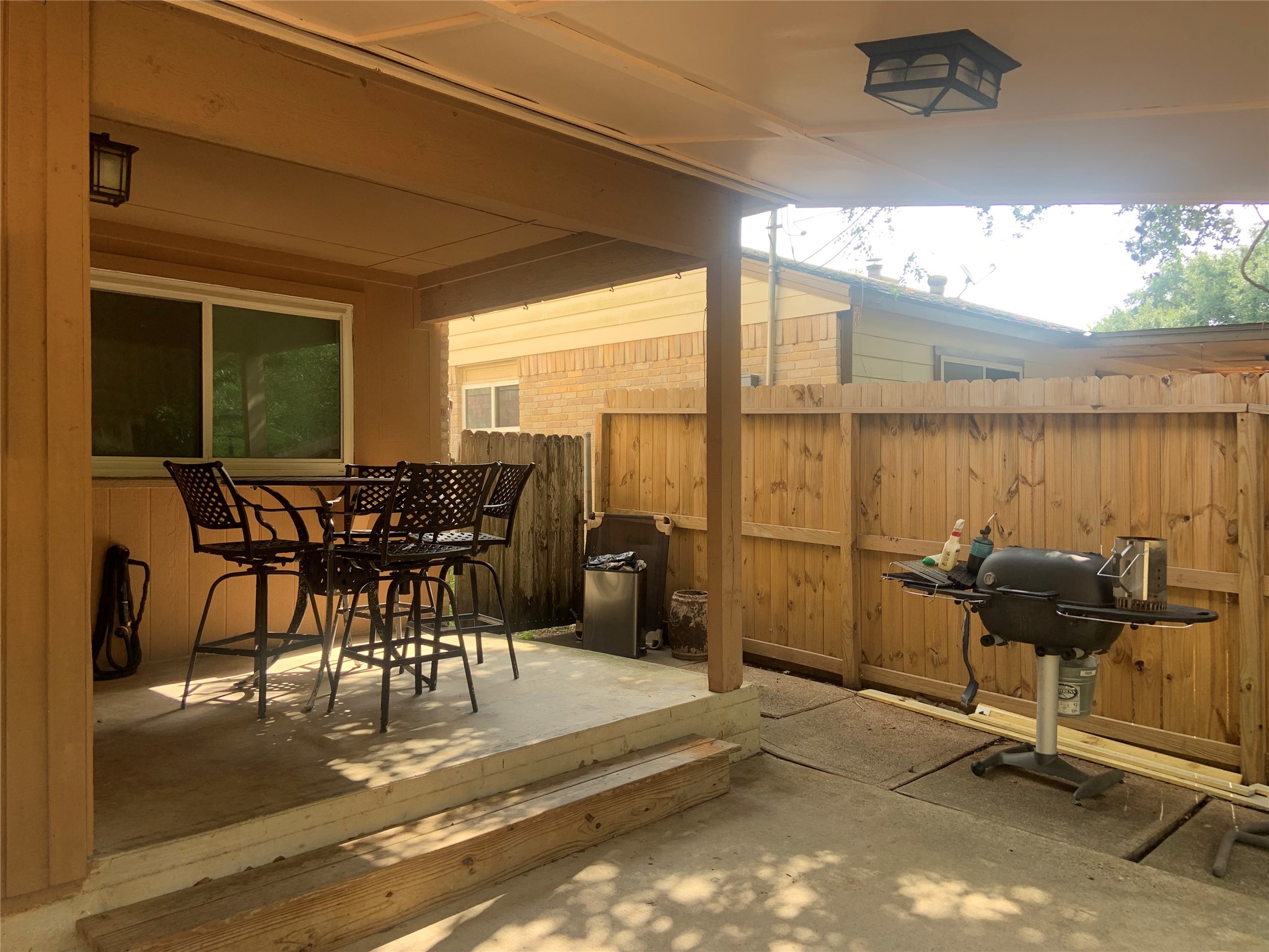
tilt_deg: -0.3
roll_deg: +2.3
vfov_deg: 53.1
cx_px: 634
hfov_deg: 67.3
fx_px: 953
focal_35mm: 26
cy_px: 476
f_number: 1.8
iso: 25
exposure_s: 1/224
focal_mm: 4.25
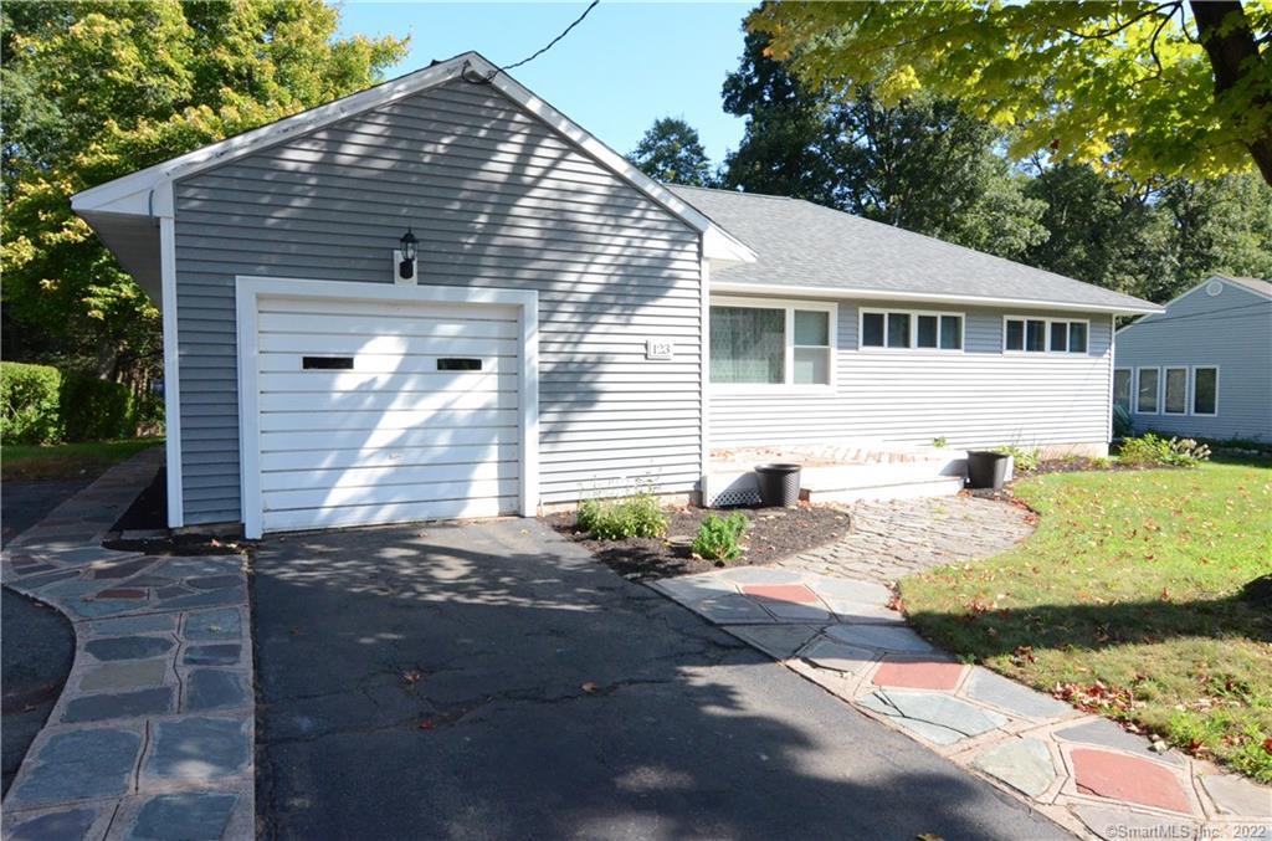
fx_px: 793
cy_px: 420
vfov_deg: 55.9
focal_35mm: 22
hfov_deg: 77.5
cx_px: 636
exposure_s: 1/1000
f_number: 16
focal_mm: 15
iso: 3200
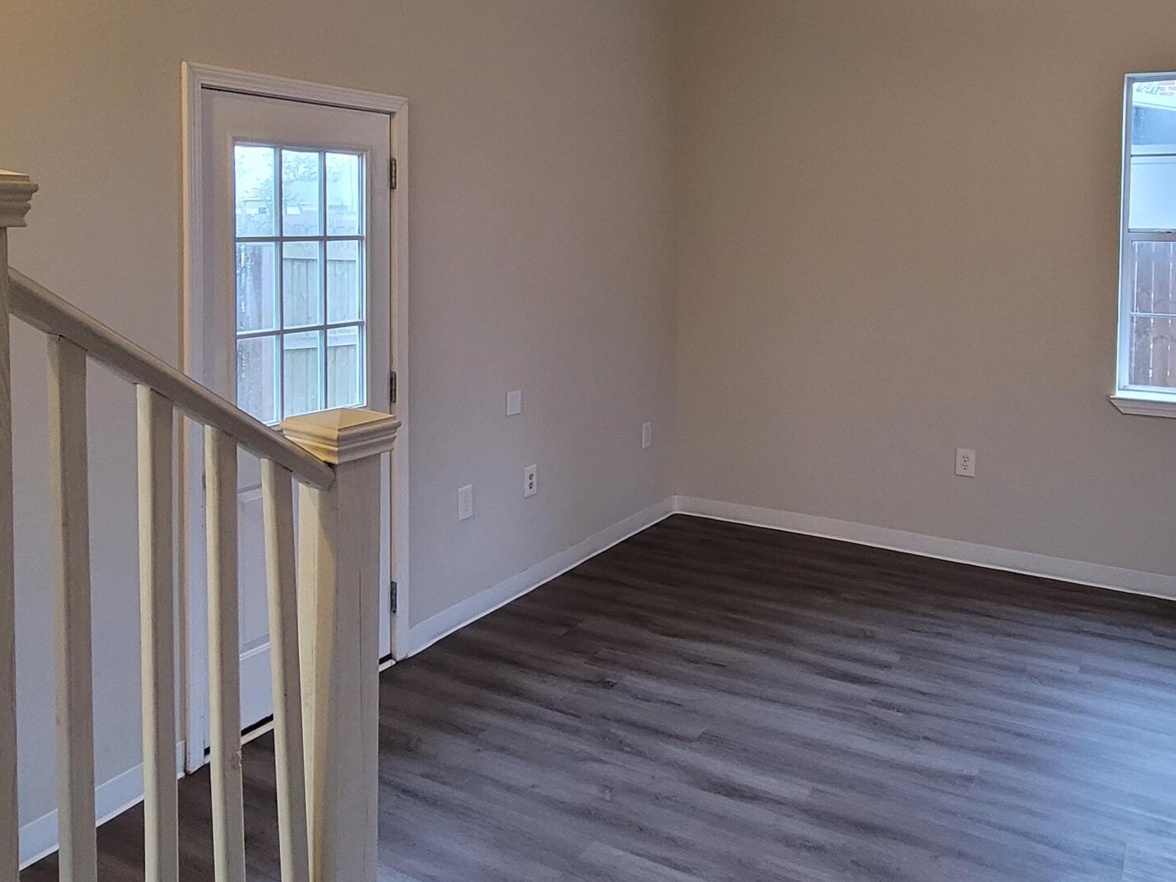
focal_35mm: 27
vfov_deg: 50.0
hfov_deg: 65.3
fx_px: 917
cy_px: 261
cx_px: 599
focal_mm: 2.2
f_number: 2.2
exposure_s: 1/60
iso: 400
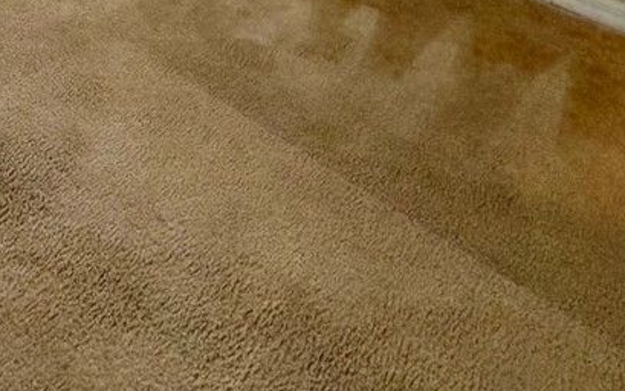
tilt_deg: -1.1
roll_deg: -1.7
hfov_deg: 32.9
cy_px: -475
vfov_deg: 15.6
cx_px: 38
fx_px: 988
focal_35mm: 58
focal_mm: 2.22
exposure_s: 1/60
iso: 200
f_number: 2.2
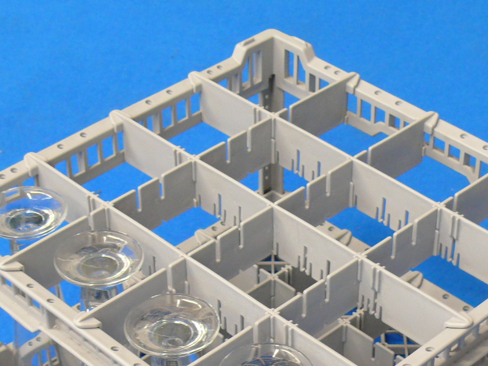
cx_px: 256
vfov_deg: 15.0
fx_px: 1367
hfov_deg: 20.2
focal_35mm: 97
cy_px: 353
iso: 200
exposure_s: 1/20
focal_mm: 8.6
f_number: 2.8
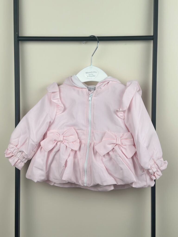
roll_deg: -0.6
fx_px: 329
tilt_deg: -5.1
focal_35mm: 48
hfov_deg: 30.3
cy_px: 118
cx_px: 89
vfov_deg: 39.7
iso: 80
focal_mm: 6.86
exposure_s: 1/646
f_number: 1.78
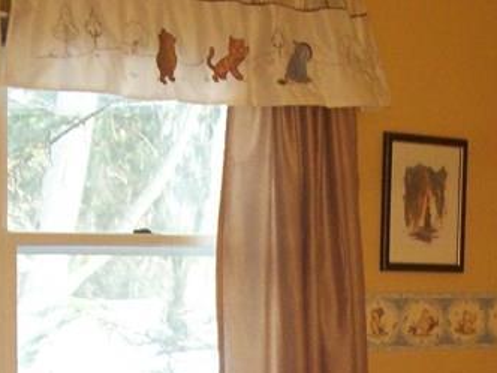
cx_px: 379
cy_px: 477
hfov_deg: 17.6
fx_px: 1594
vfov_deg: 12.9
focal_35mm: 111
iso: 200
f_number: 2.7
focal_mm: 6
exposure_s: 1/64
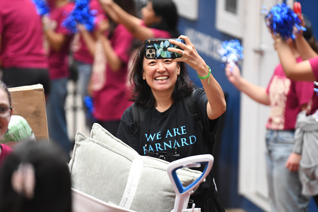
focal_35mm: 277
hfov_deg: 7.4
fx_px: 2447
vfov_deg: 5.0
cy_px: 106
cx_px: 159
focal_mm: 185
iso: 4000
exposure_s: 1/2000
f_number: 2.8
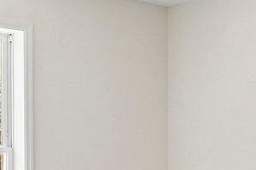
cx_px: 165
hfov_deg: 21.2
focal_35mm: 96
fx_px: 682
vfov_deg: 13.9
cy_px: 198
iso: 500
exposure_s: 1/40
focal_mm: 14
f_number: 8
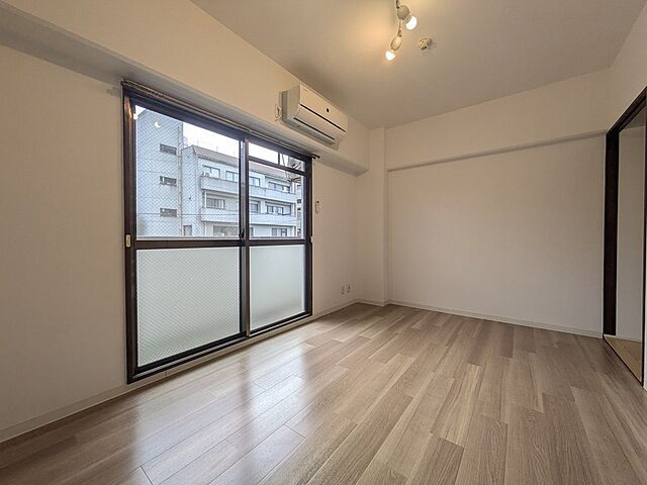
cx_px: 324
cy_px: 242
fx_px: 262
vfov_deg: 85.7
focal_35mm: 14
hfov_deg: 102.1
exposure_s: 1/149
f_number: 2.2
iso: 49
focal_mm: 1.83
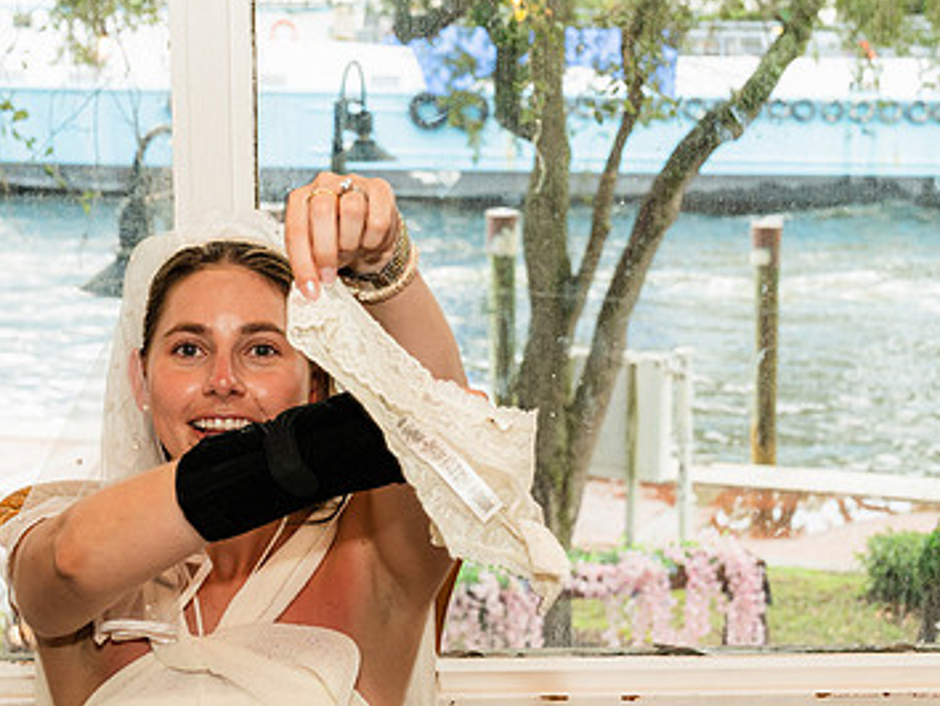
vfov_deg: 18.1
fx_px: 2201
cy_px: 520
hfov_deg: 24.1
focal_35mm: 81
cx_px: 405
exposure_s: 1/125
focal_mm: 44
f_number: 5.6
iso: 800
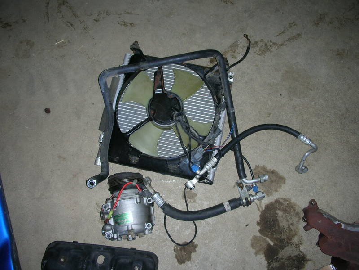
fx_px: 363
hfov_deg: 52.6
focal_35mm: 35
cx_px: 180
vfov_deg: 40.7
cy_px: 135
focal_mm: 5.8
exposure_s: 1/60.1
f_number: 3
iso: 61
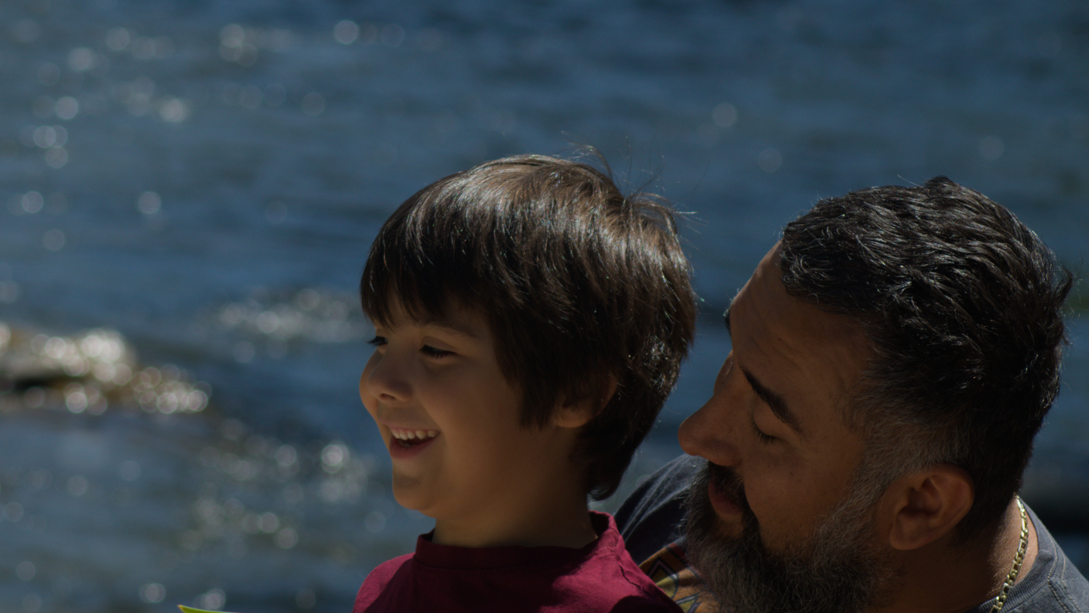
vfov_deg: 4.0
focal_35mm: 300
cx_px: 506
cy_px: 407
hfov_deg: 7.2
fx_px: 8662
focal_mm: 116
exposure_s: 1/500
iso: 100
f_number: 8
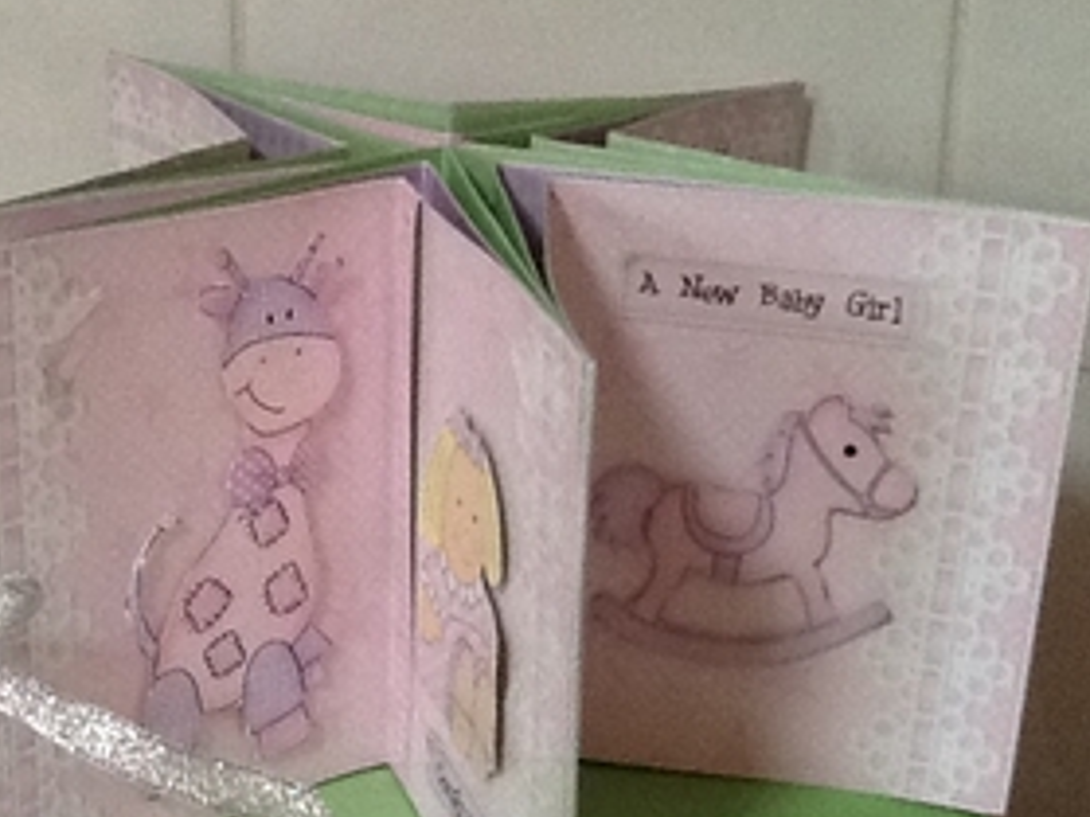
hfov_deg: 27.4
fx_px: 2235
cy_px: 518
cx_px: 531
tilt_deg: -17.9
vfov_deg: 20.7
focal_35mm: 71
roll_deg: -0.3
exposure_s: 1/30
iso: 160
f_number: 2.4
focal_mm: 2.03
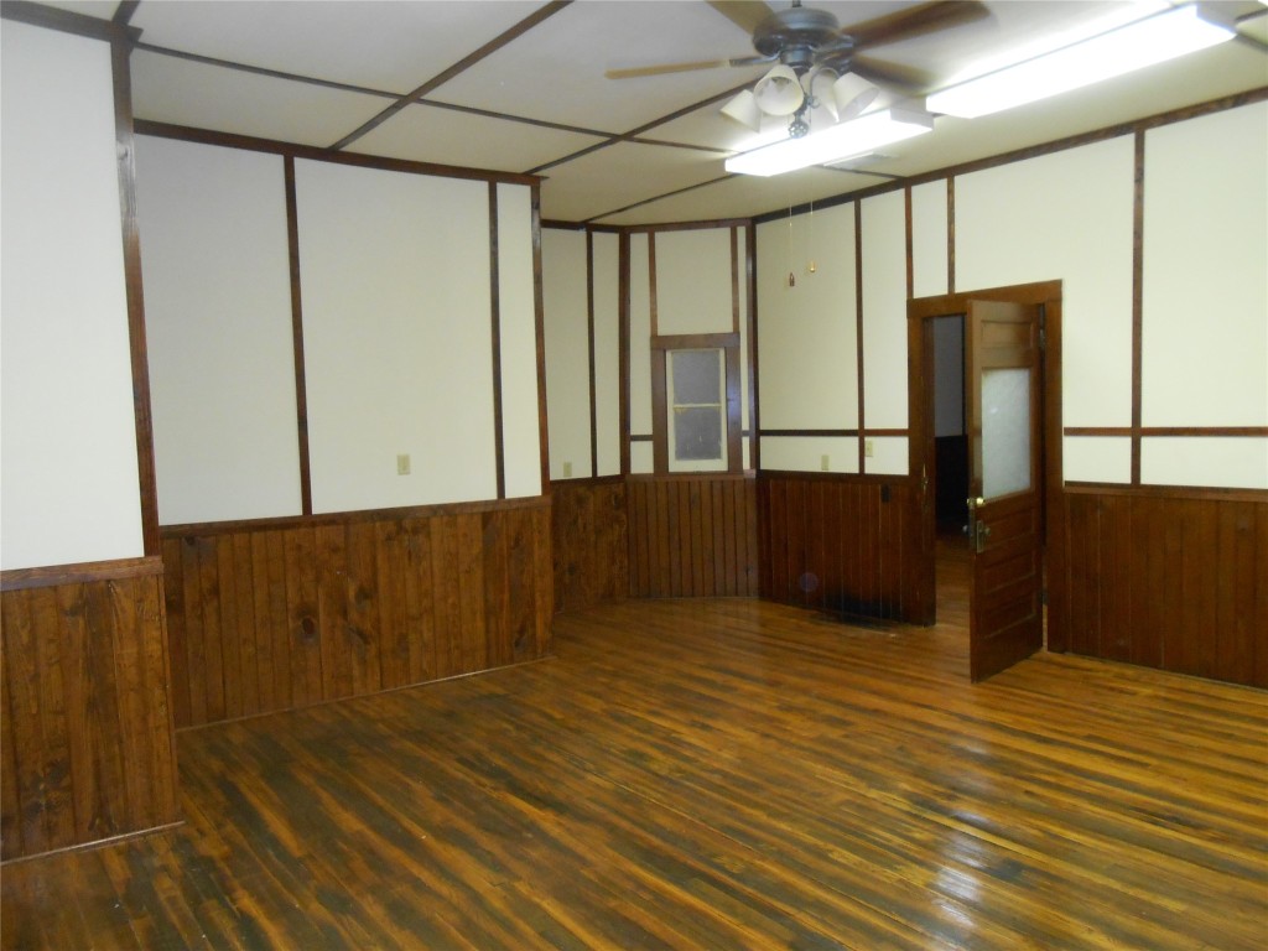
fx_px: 952
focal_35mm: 26
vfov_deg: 53.1
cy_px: 476
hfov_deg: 67.3
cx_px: 634
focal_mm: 4.6
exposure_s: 1/25
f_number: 3.5
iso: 400
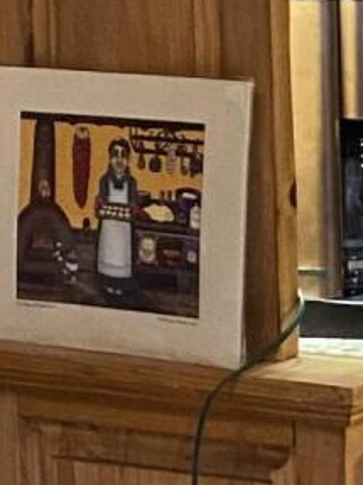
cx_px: 979
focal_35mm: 181
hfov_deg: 7.5
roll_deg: +0.7
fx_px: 2533
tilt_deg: -6.0
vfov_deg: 10.9
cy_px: 71
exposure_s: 1/30
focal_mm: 4.25
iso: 500
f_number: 1.8
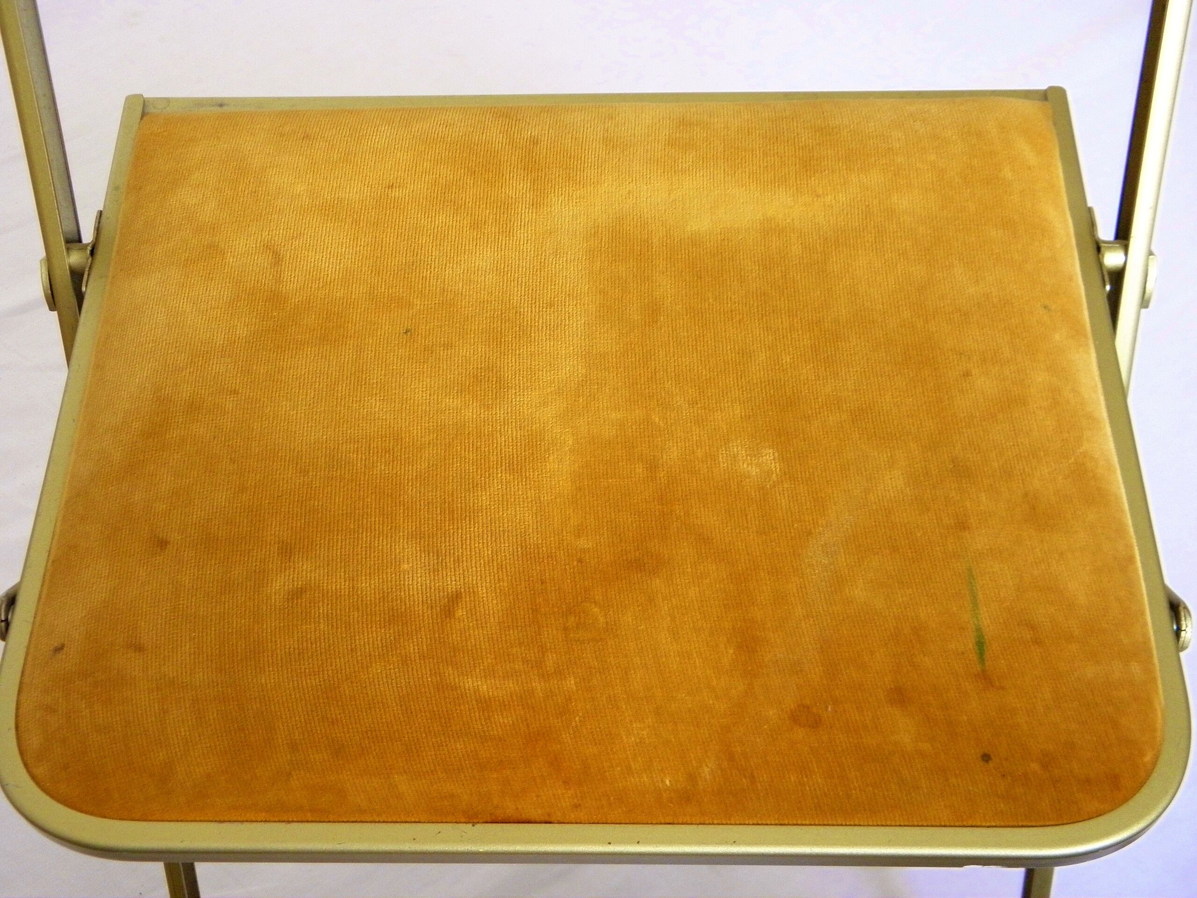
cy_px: 449
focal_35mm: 44
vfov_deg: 32.9
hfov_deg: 42.9
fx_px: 1521
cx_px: 598
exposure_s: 1/8
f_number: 3.9
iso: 400
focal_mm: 7.9
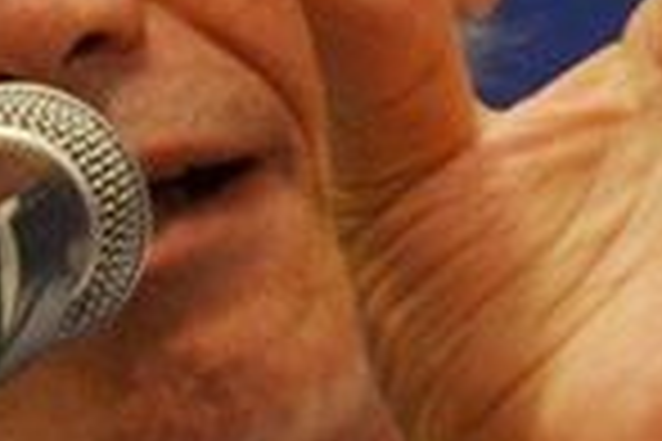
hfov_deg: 3.9
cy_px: 720
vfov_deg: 2.6
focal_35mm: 522
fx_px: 9601
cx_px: -804
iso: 1600
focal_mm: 55
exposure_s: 1/60
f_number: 4
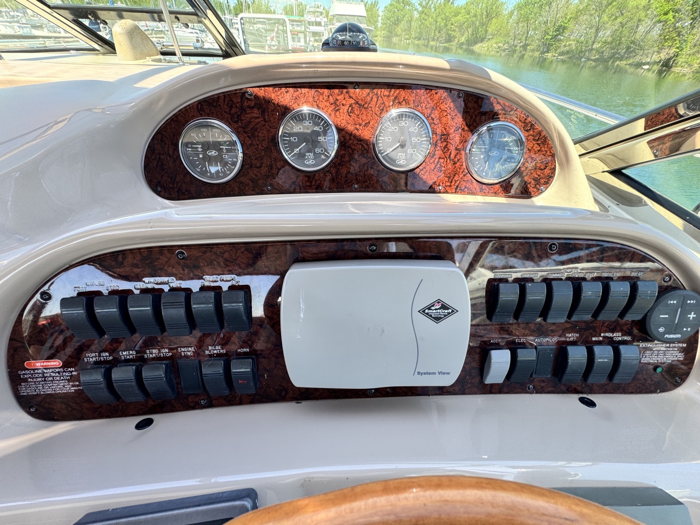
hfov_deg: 102.1
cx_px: 350
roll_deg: -3.1
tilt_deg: -39.2
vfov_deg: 85.7
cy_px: 262
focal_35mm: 14
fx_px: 283
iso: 40
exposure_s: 1/193
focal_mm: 2.22
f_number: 2.2
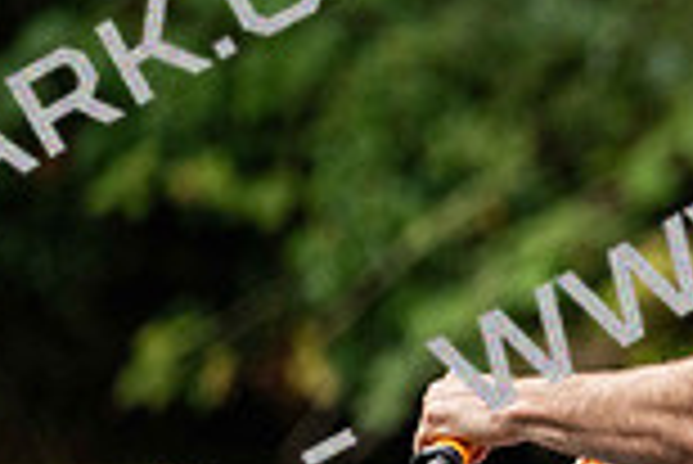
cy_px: 426
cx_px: 986
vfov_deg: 0.9
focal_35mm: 1510
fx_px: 29094
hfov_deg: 1.4
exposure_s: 1/2500
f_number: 4.5
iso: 1600
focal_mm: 400
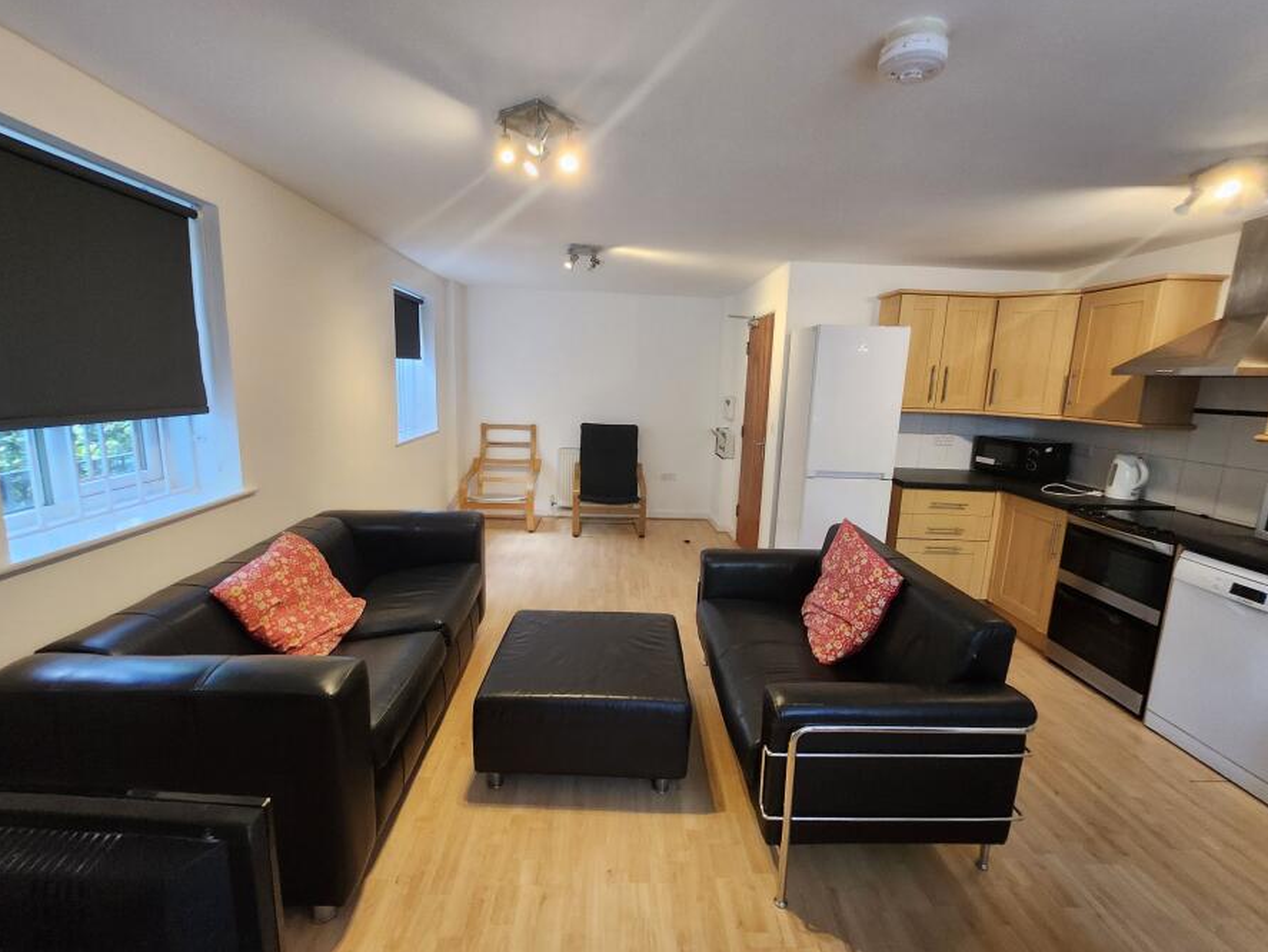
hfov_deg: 98.1
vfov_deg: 81.7
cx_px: 628
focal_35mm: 15
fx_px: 550
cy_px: 495
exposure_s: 1/50
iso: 320
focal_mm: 1.74
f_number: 2.2
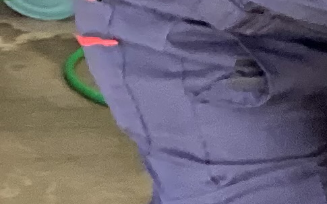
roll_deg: -3.1
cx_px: 561
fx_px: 1969
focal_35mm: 221
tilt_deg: -21.0
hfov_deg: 9.1
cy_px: 170
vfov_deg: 5.9
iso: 200
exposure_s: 1/60
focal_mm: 3.3
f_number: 2.4
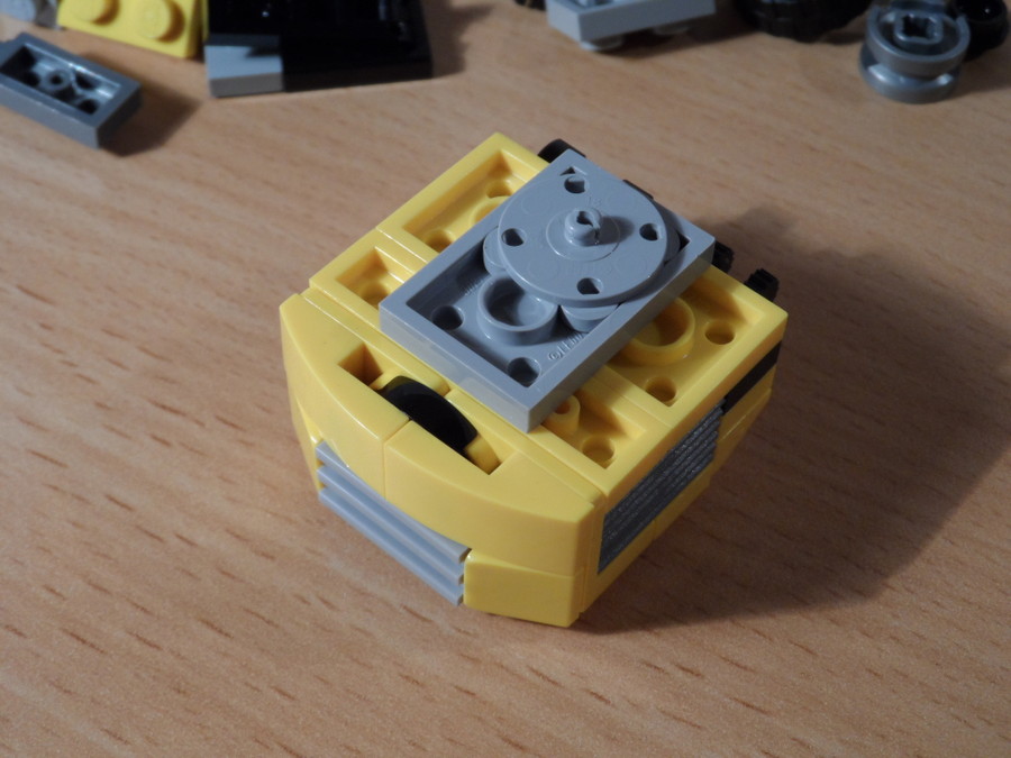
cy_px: 379
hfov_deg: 31.2
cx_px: 506
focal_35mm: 62
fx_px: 1811
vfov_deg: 23.7
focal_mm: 10.2
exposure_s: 1/30
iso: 200
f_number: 4.2
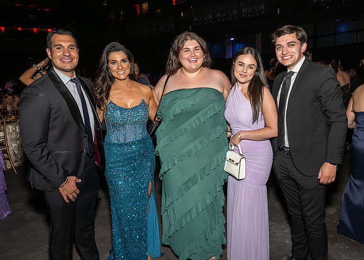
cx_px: 201
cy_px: 130
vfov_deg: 47.9
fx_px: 293
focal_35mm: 28
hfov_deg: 63.6
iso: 800
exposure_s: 1/250
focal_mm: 24
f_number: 8
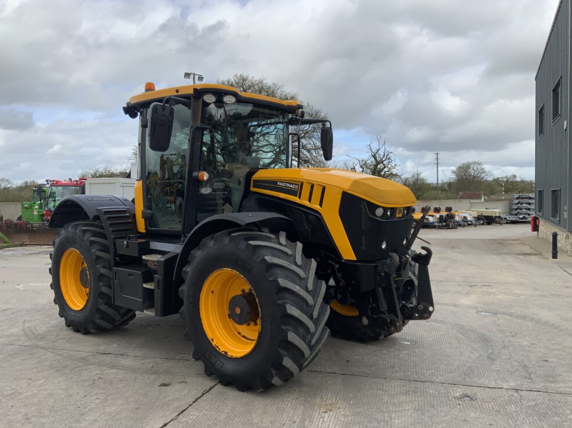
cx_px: 293
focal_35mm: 30
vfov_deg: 46.8
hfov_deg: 60.0
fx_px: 496
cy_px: 220
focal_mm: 3
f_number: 1.8
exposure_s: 1/1490
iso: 16
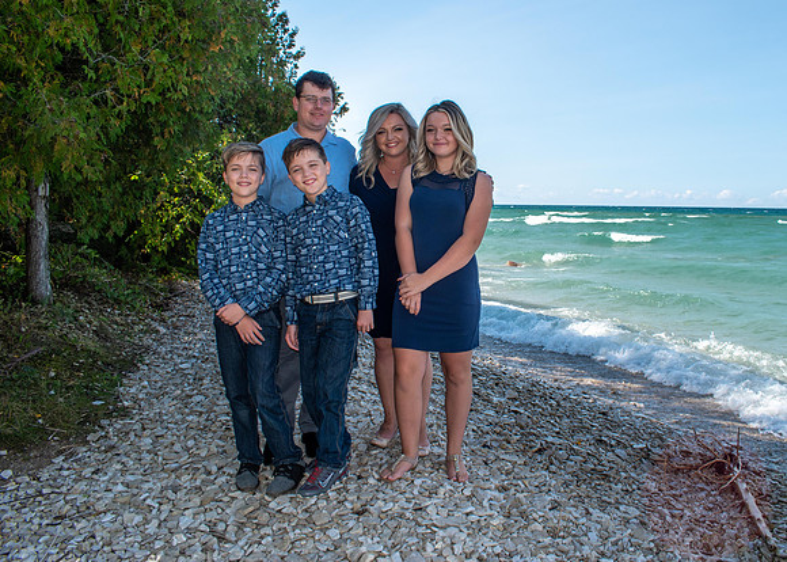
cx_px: 462
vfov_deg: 44.1
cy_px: 254
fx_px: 693
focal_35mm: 31
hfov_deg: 58.9
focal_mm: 18
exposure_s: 1/200
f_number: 9
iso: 100
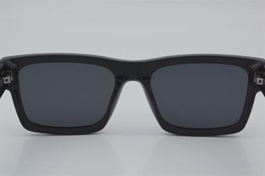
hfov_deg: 24.6
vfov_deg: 16.5
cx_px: 132
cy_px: 88
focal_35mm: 82
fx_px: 607
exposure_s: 1/4
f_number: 32
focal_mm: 55
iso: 100
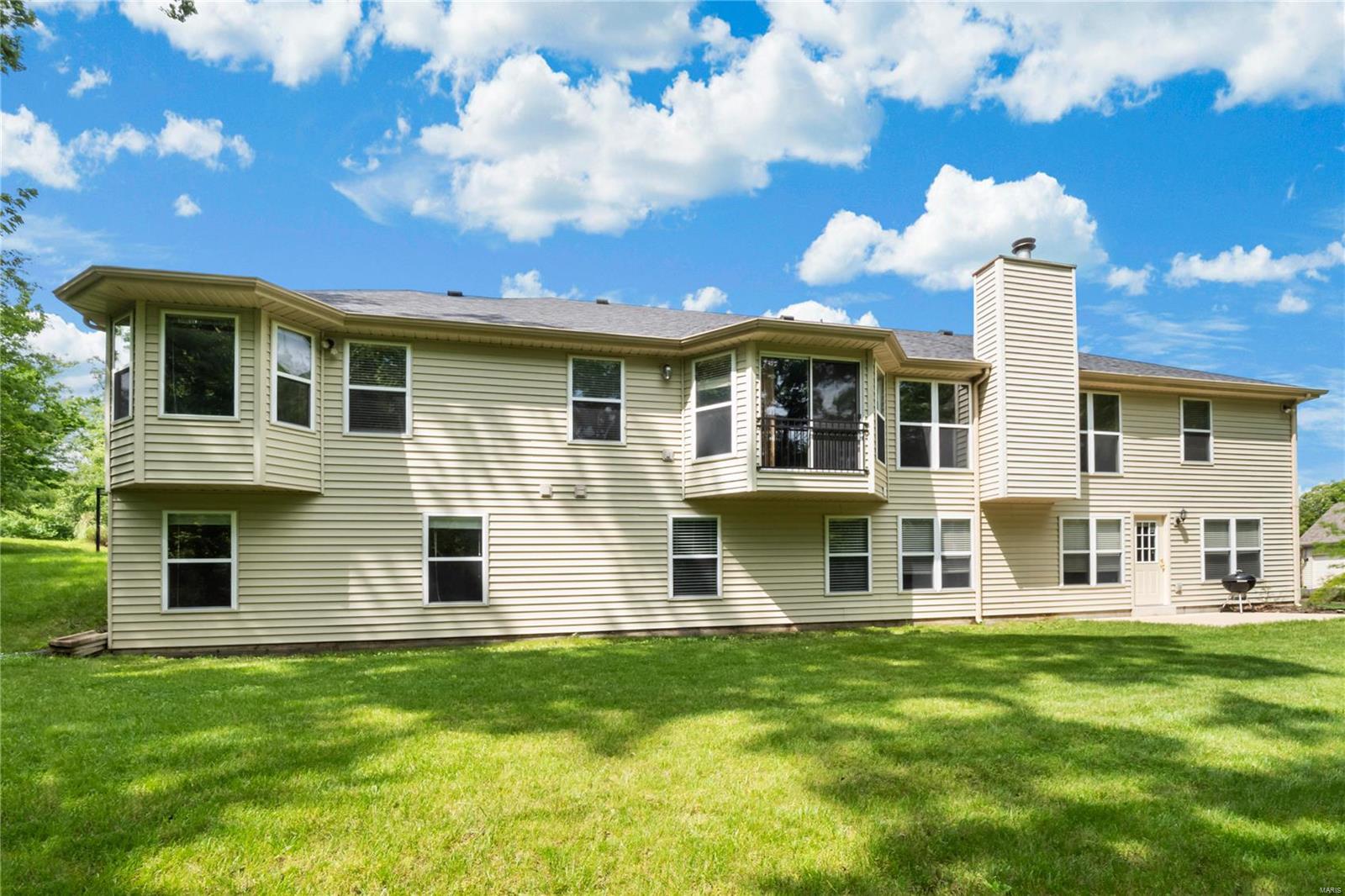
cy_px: 448
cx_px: 672
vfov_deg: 73.7
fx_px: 598
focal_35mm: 16
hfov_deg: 96.7
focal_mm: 8
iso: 400
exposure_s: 1/400
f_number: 10
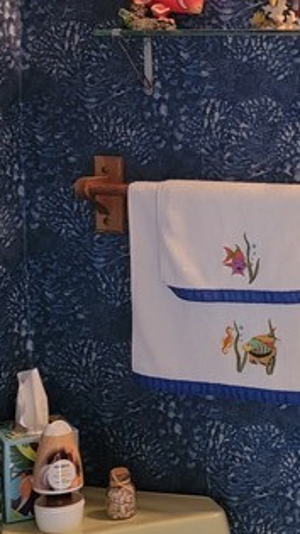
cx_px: 412
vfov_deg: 25.0
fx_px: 1203
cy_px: 220
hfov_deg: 13.6
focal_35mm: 85
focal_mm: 6.7
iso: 500
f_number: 1.8
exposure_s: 1/40
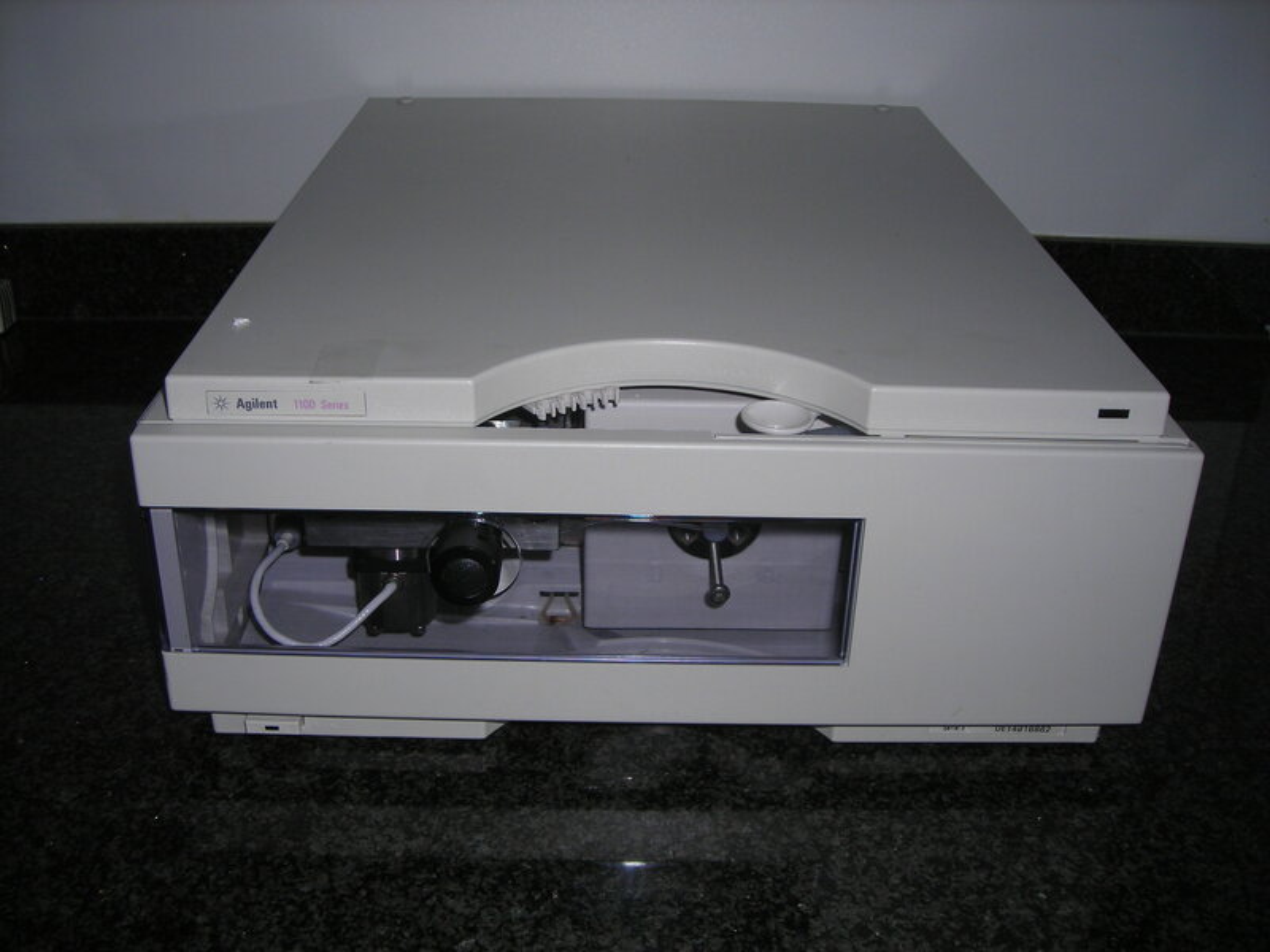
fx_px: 1394
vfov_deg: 37.7
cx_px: 635
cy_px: 476
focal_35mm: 38
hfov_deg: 49.0
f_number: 3.2
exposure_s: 1/60.1
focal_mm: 6.3
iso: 50
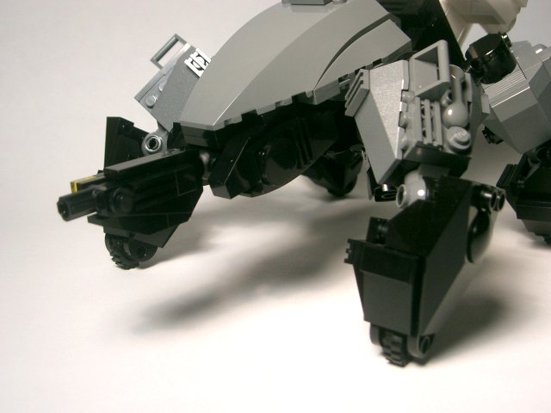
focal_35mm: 44
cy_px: 206
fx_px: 700
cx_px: 276
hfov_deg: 42.9
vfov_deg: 32.9
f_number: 3
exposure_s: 1/250
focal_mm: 9.2
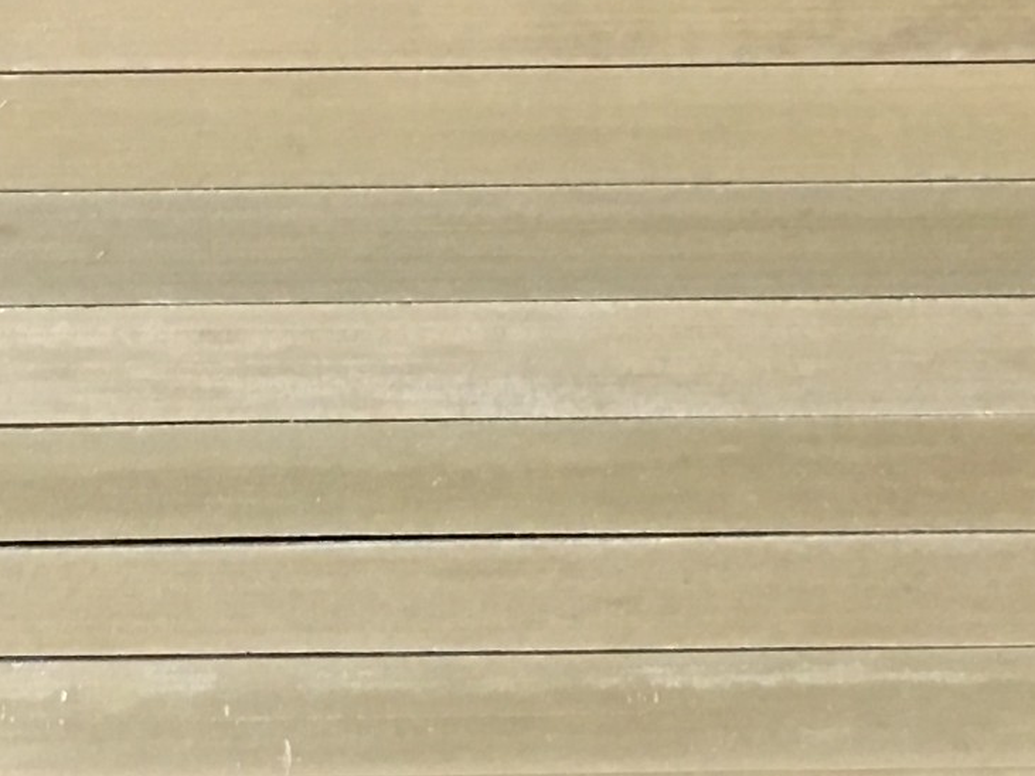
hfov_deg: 16.5
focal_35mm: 119
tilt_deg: -89.1
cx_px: 368
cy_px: 105
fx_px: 3557
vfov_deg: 12.4
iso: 100
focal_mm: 4.15
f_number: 2.2
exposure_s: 1/8
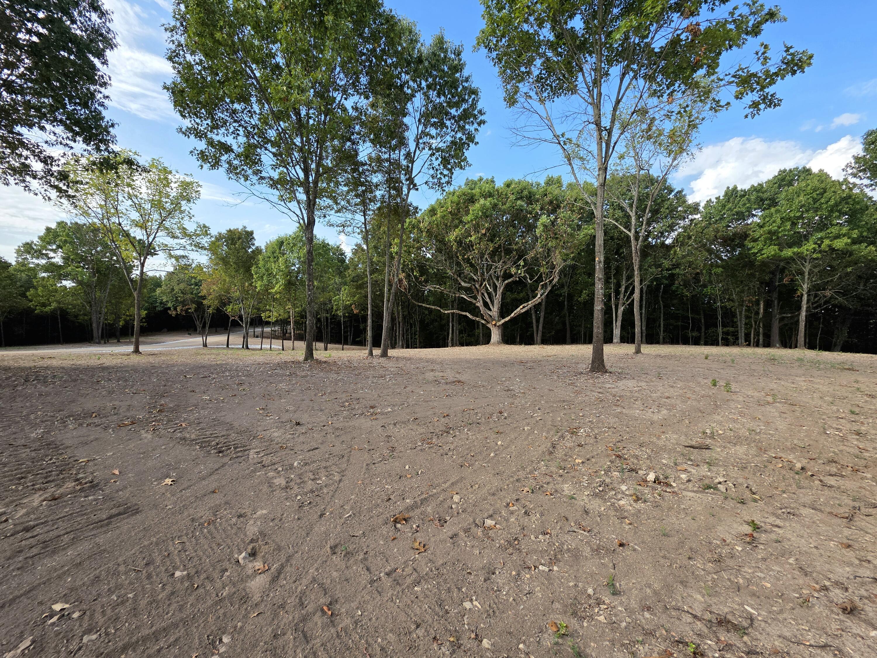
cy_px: 329
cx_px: 438
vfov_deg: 89.9
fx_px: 329
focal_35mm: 13
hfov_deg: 106.2
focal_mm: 2.2
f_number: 1.9
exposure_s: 1/1111
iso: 40
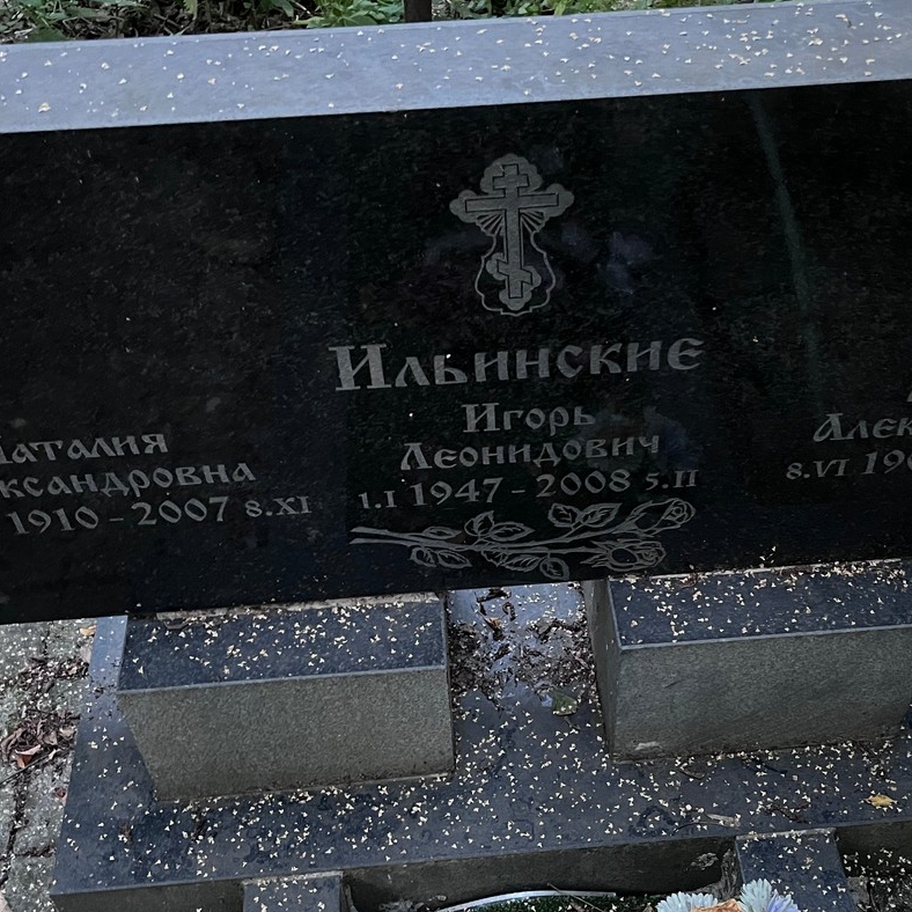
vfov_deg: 39.9
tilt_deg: -47.8
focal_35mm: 42
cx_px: 513
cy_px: 543
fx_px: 1252
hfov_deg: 40.0
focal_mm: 5.1
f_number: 1.6
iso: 1000
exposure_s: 1/22
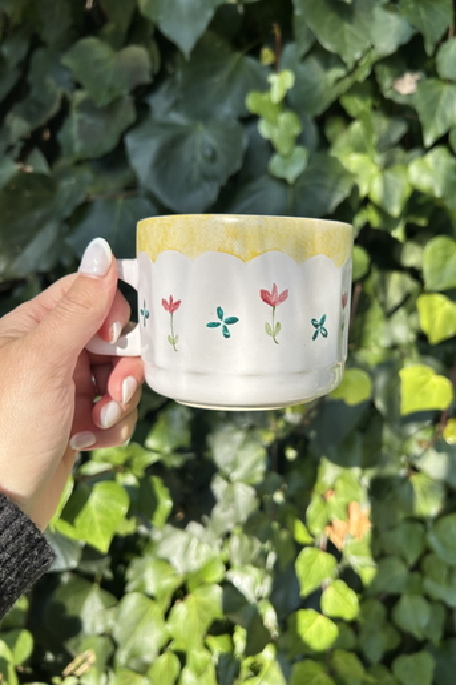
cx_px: 265
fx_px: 532
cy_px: 352
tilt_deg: -13.4
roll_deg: -3.0
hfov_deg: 46.2
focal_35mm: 28
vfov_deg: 65.5
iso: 50
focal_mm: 5.7
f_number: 1.5
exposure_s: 1/1698
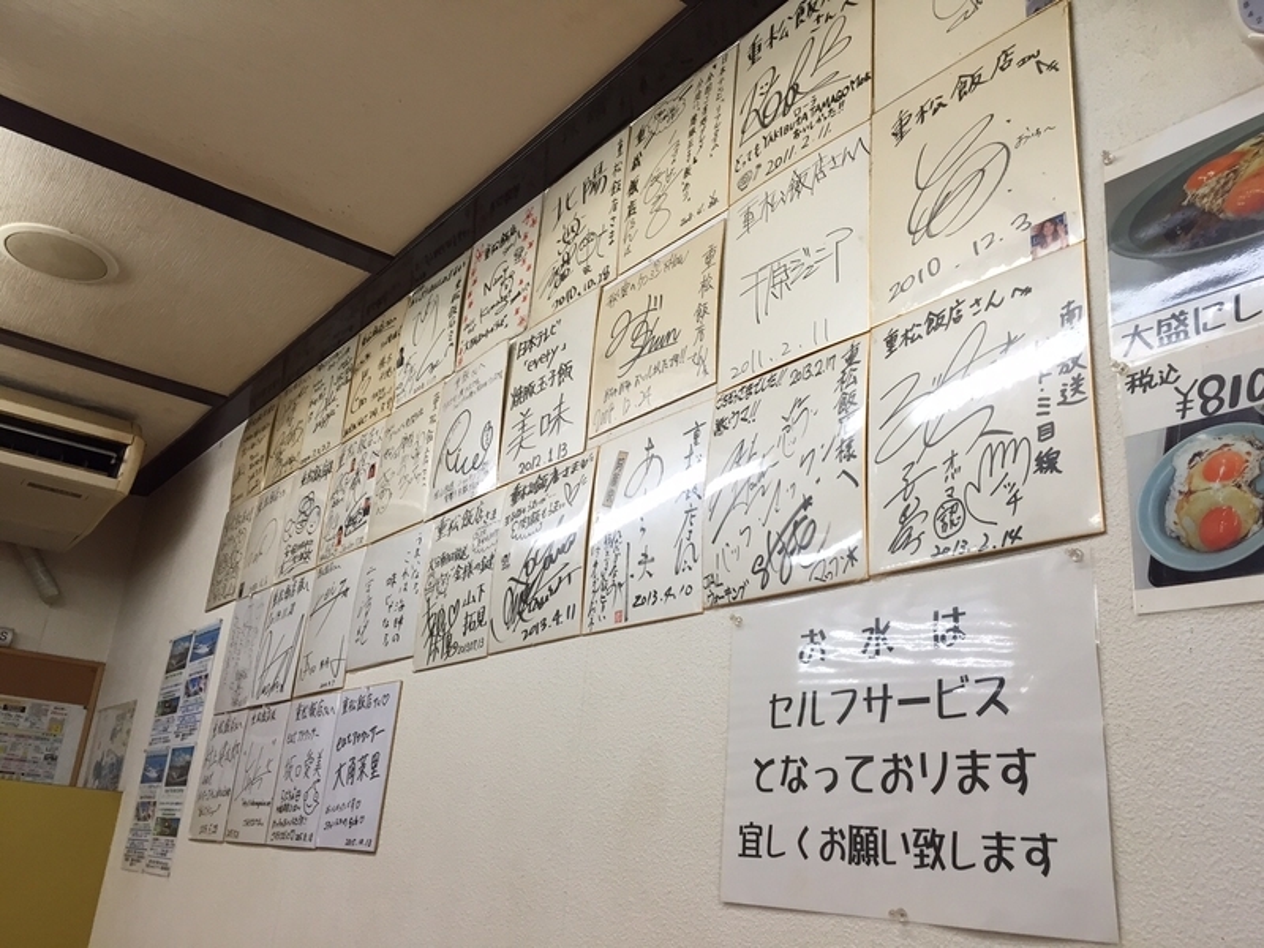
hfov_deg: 61.7
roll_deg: -4.2
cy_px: 474
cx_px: 632
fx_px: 1059
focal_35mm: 29
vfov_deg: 48.2
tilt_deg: +19.6
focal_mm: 4.15
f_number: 2.2
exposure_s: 1/30
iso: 32
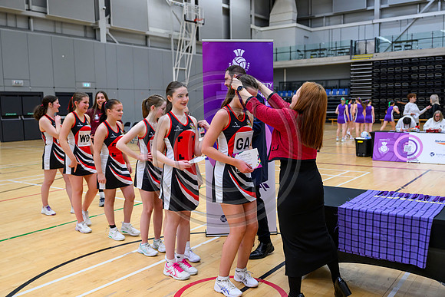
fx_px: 420
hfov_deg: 55.8
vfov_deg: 38.9
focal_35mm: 34
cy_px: 148
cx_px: 222
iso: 2000
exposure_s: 1/400
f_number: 4
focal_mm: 34
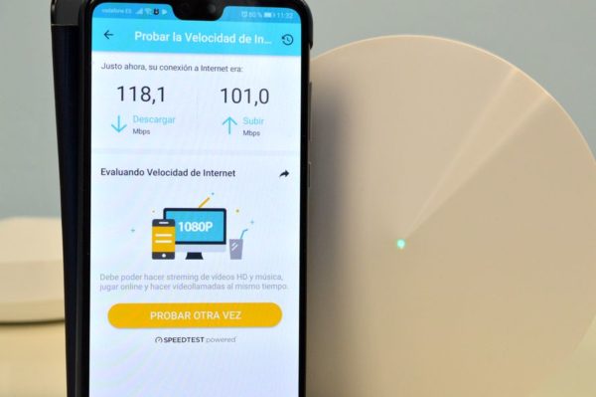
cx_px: 298
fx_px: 1241
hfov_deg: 27.0
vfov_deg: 18.2
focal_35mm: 75
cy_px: 198
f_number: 10
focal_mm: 50
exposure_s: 1/50
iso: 1600
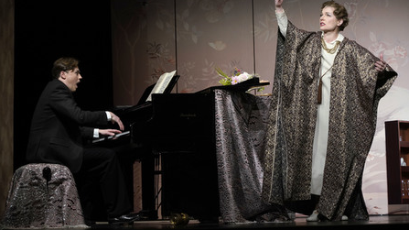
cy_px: 103
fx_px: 1019
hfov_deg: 22.7
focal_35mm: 94
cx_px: 204
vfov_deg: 12.9
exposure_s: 1/640
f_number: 5.6
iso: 1600
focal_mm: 89
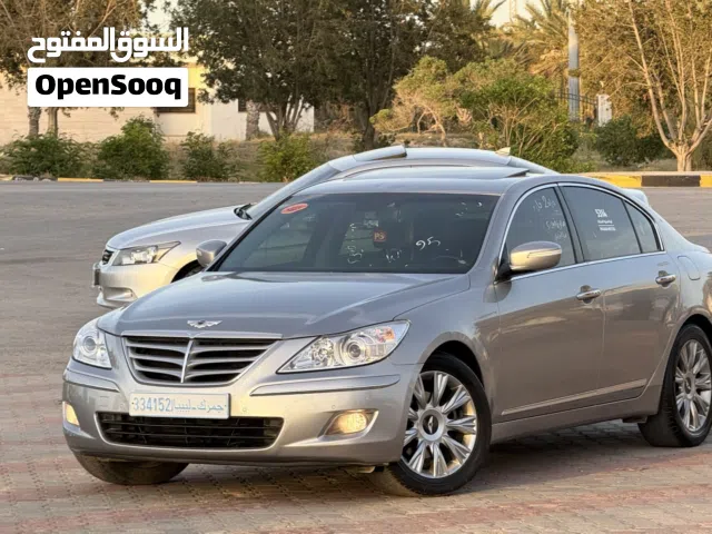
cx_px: 356
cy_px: 267
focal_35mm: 120
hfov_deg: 16.4
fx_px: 2468
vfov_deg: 12.3
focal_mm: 15.66
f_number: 2.8
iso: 50
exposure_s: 1/186
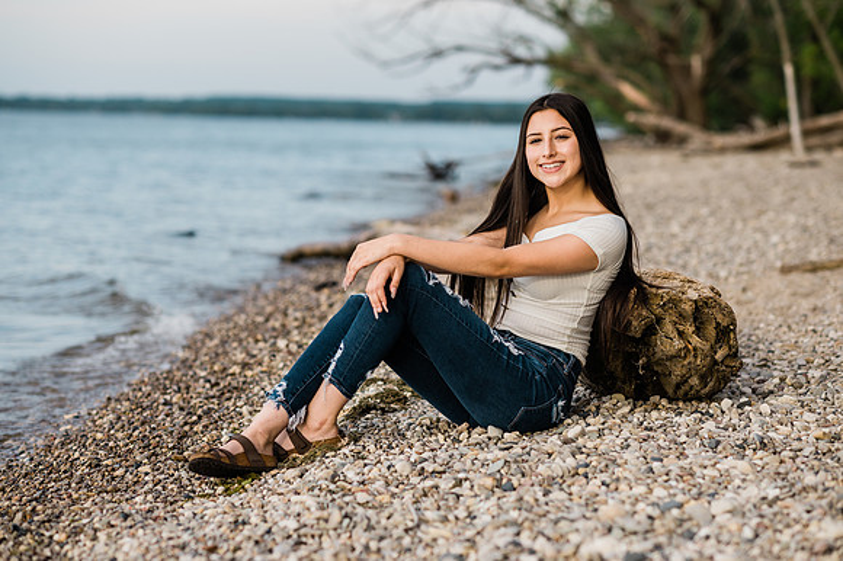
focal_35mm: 85
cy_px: 280
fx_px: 1989
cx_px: 422
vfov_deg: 16.1
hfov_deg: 23.9
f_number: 2.8
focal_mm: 85
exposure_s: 1/1250
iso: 200
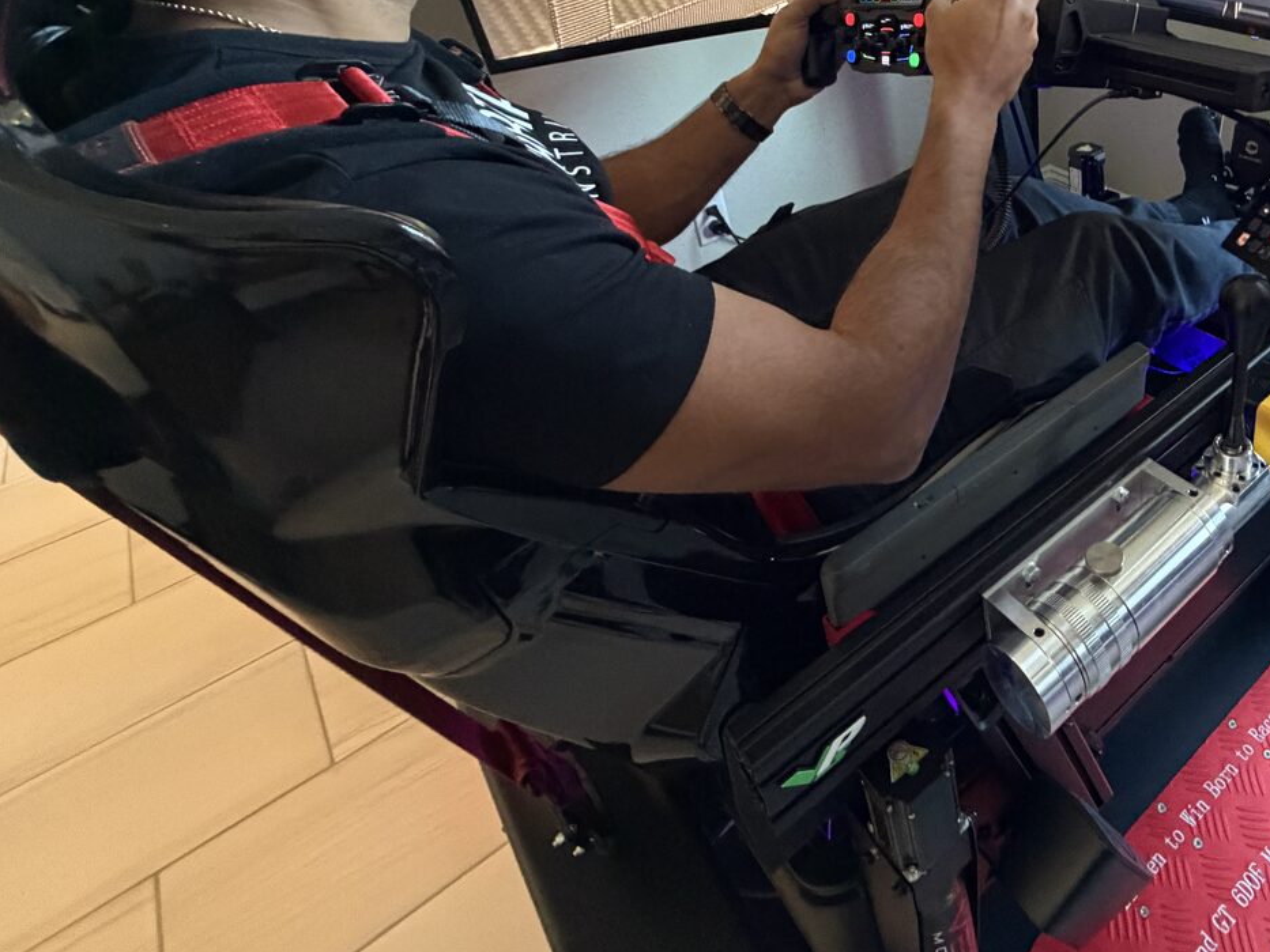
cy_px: 226
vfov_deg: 53.9
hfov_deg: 65.0
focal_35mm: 24
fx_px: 881
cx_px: 1022
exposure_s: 1/60
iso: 640
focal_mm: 2.22
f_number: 2.2
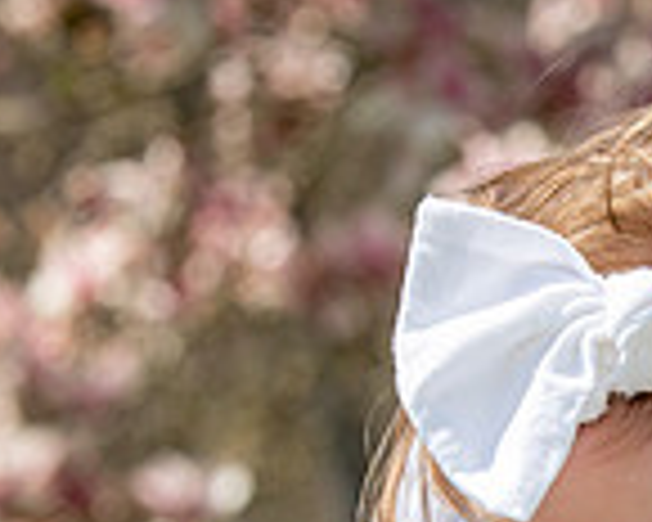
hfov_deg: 3.8
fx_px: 9822
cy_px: 810
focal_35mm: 509
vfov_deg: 3.0
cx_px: 926
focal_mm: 116
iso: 640
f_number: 11
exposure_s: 1/640
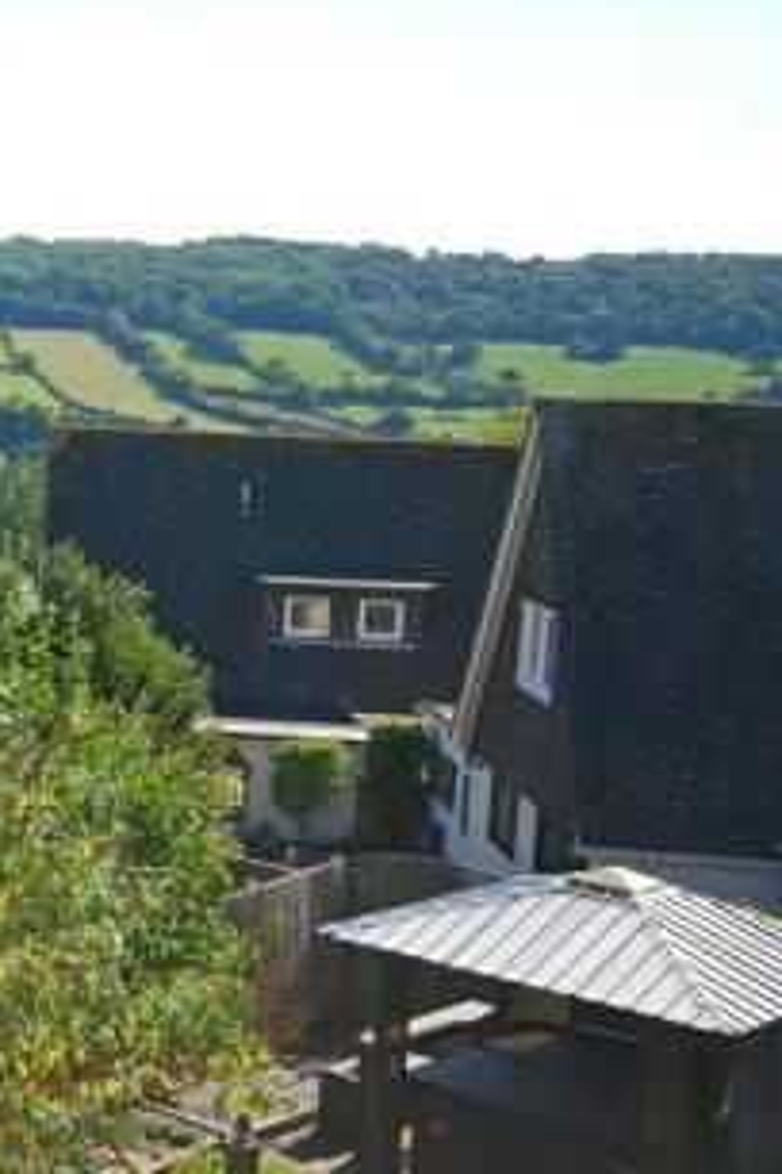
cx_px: -320
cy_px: 570
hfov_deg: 19.1
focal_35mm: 64
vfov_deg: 31.4
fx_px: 2085
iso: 100
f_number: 6.3
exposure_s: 1/160
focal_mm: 20
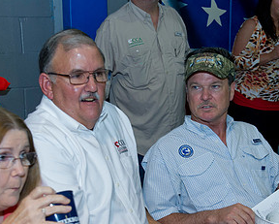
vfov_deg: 18.4
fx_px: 686
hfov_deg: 23.0
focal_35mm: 83
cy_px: 171
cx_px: 168
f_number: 5
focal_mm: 44
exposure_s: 1/160
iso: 1250
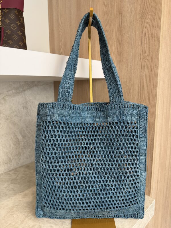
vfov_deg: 71.6
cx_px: 86
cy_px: 114
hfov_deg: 56.8
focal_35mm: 24
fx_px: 158
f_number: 1.78
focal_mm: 6.76
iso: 125
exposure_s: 1/120
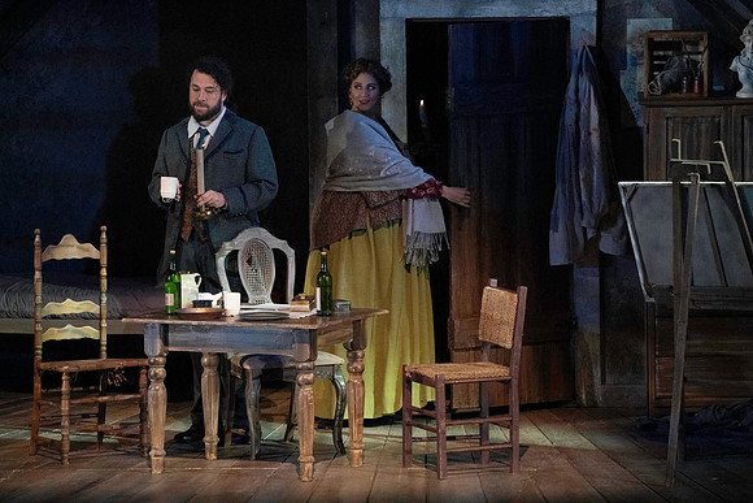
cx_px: 376
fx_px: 7490
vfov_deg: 3.8
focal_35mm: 358
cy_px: 252
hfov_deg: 5.8
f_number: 11
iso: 16000
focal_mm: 358
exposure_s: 1/320
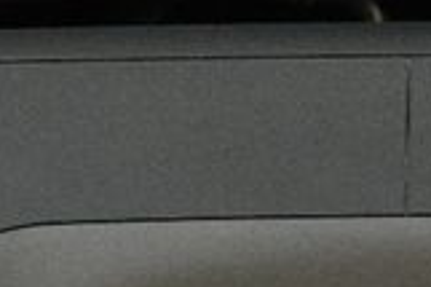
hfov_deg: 15.2
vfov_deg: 9.2
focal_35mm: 134
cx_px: 361
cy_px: 667
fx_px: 1603
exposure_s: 1/60
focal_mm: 18
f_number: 3.5
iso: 5600
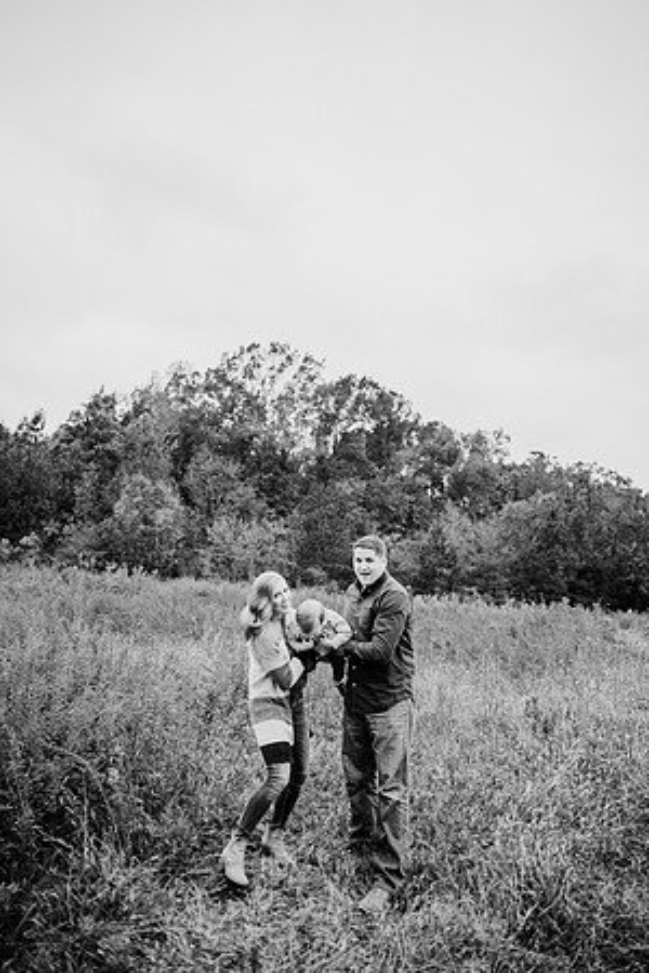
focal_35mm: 24
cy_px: 486
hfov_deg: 53.1
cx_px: 324
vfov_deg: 73.7
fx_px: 649
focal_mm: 24
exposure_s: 1/800
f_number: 2.2
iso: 125
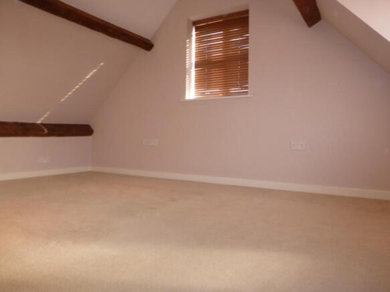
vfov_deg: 56.8
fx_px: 270
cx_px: 195
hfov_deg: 71.6
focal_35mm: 24
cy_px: 146
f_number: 3.3
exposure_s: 1/60
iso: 160
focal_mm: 4.3
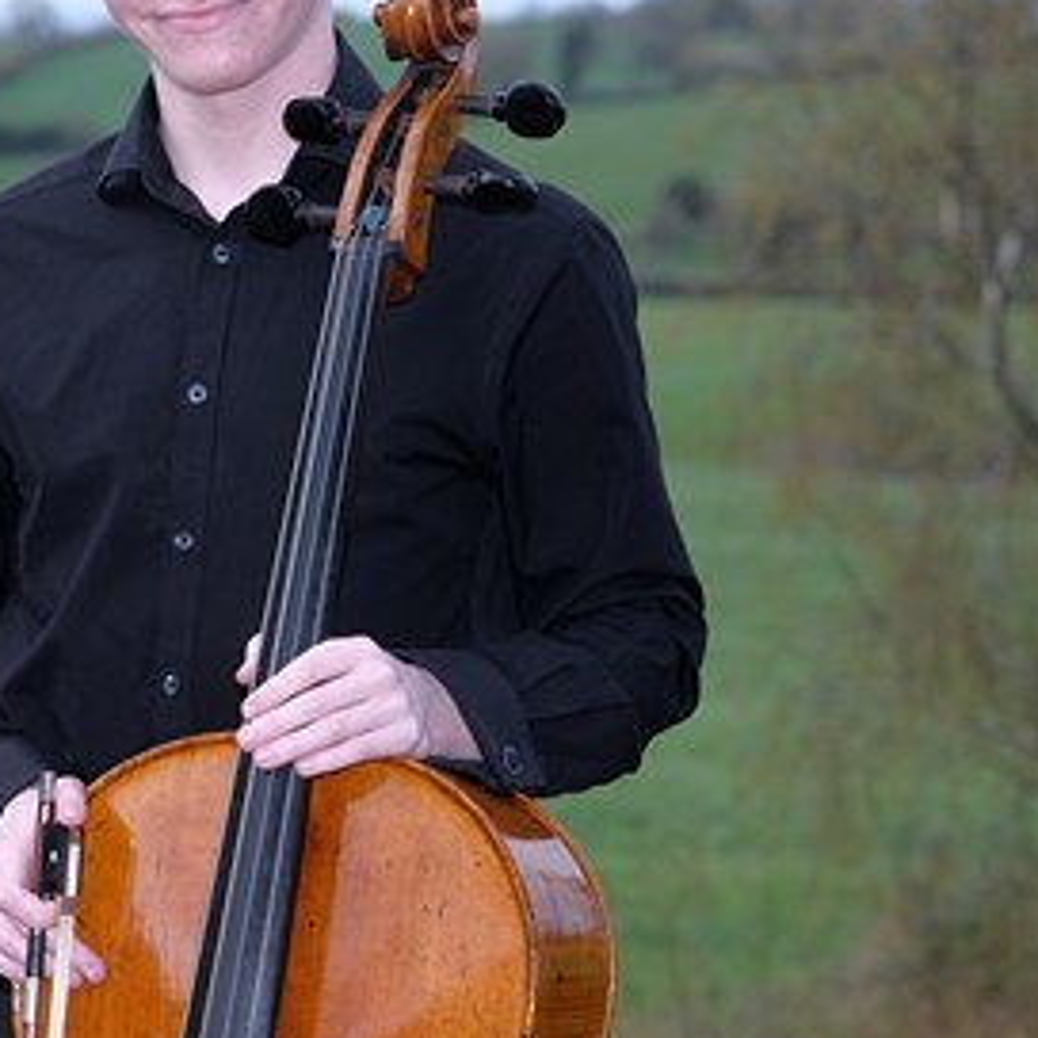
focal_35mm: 164
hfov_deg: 10.6
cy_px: 452
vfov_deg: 10.7
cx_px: 137
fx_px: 5564
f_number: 3.6
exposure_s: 1/900
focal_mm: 50
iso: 400
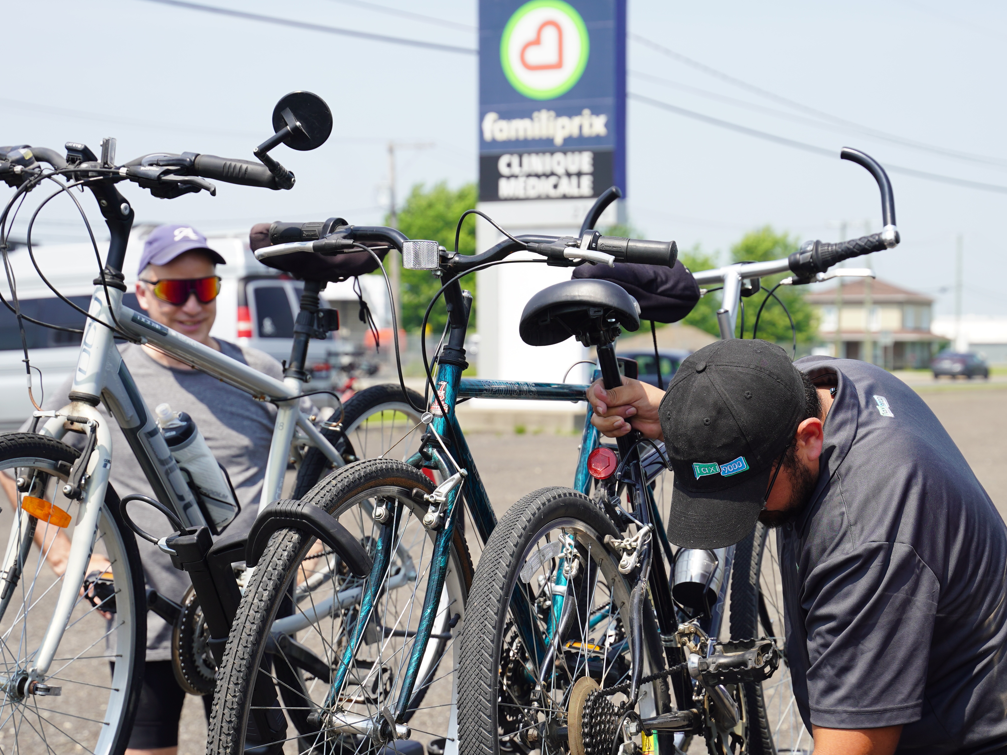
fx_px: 2153
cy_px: 492
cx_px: 587
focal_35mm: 74
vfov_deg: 19.8
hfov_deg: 26.3
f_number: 5
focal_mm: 52
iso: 100
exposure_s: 1/400
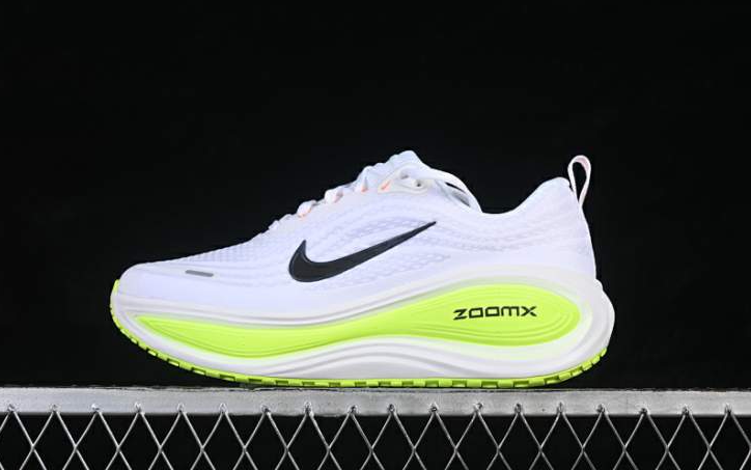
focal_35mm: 77
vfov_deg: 17.0
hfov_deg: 26.8
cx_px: 374
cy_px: 232
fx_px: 1576
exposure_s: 1/80
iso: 160
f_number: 8
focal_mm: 50
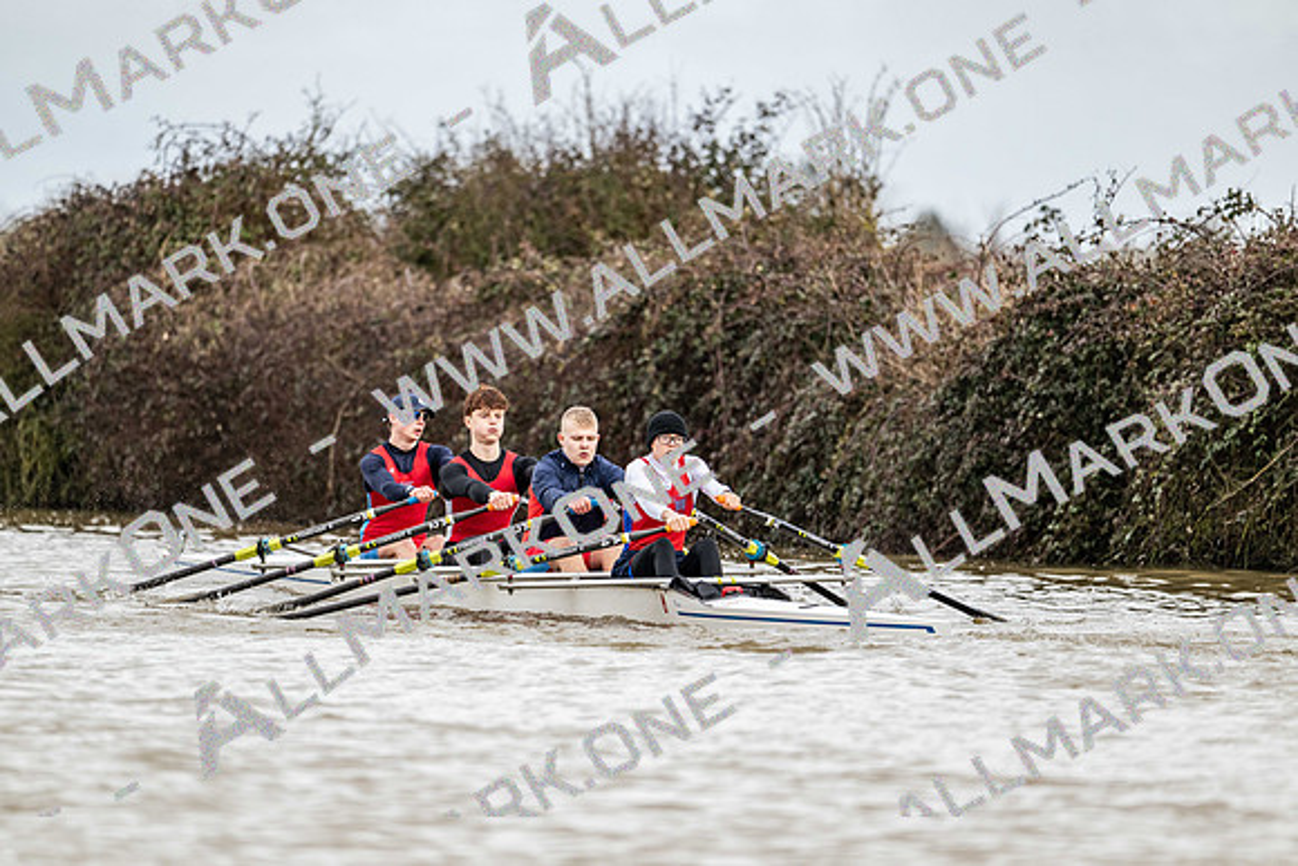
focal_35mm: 400
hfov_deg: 5.2
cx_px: 649
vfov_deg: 3.4
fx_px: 14425
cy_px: 433
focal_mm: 400
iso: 640
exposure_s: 1/1600
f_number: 4.5
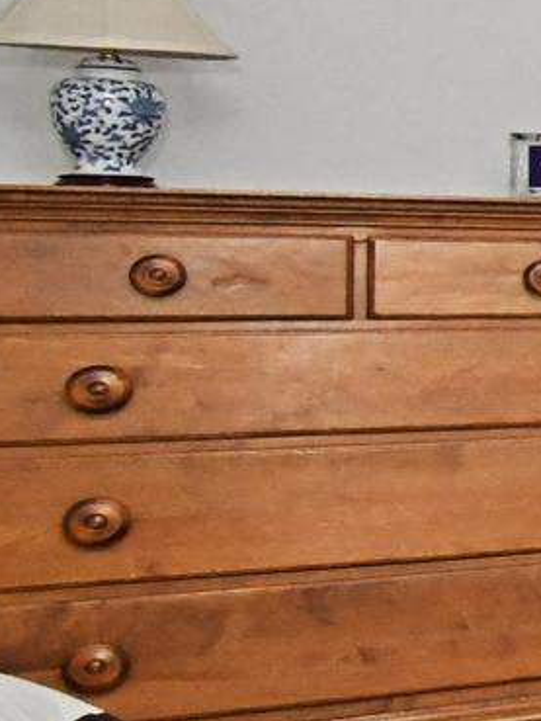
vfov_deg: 24.3
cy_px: 273
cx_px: 1984
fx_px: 1666
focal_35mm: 80
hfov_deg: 9.1
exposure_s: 1/250
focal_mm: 10
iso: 4000
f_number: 14
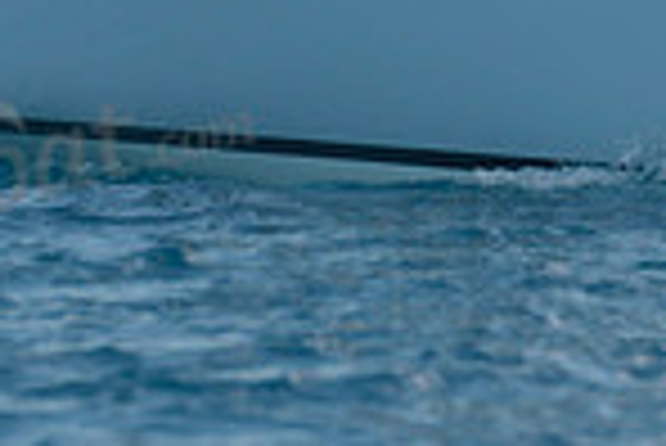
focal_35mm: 782
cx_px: 490
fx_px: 14481
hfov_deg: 2.6
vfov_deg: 1.8
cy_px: -106
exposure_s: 1/800
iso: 200
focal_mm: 200
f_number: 5
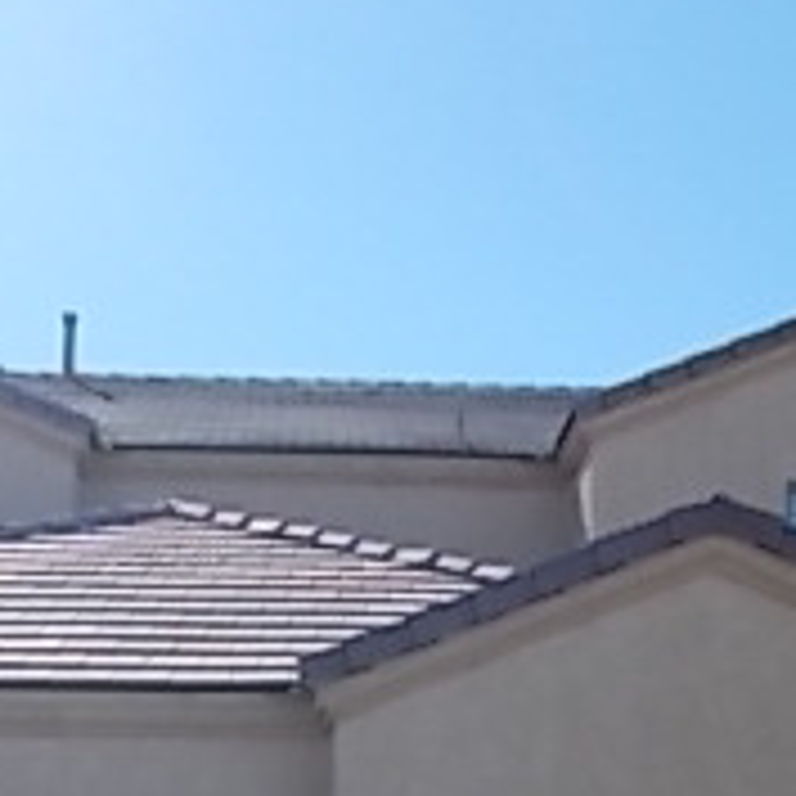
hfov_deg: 20.9
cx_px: 472
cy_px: 1016
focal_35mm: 83
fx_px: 2159
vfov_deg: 19.4
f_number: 3.2
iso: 80
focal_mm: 4.6
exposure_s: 1/800
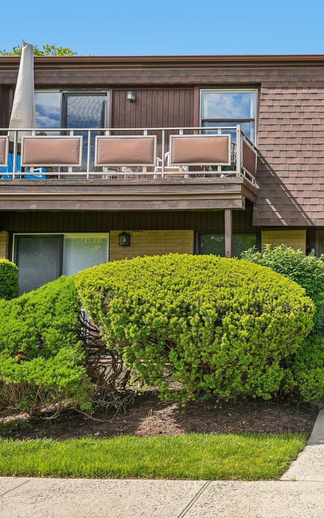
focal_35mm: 35
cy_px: 273
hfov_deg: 31.9
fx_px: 492
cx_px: 364
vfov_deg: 55.5
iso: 100
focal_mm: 21.5
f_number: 8
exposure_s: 1/80
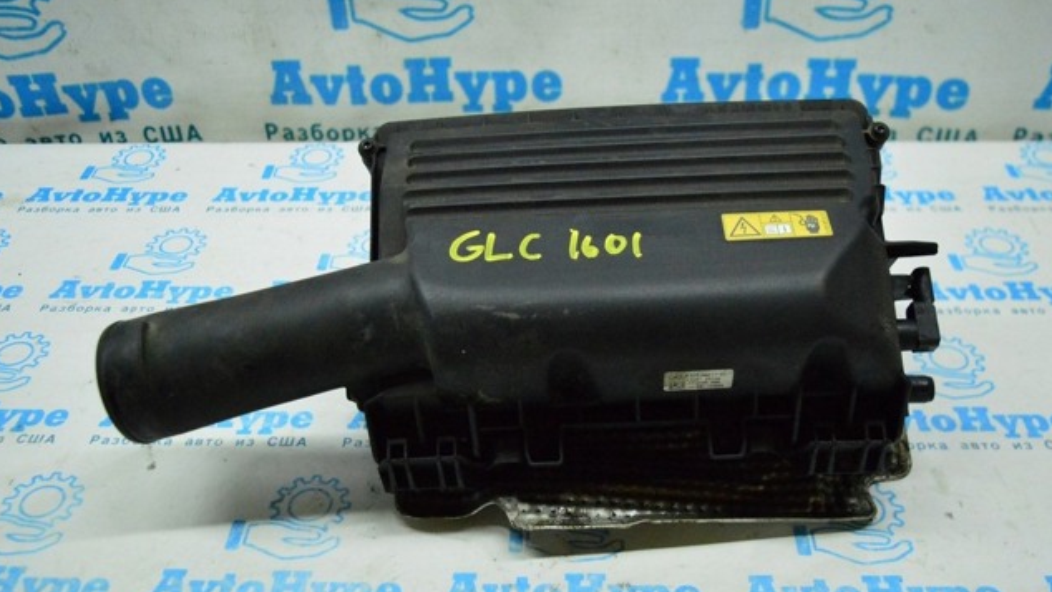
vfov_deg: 31.2
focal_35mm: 38
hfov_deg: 52.8
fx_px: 1060
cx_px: 523
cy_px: 298
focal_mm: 24
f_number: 4
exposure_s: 1/800
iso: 6400
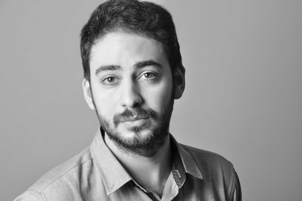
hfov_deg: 21.9
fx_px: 779
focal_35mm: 93
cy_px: 100
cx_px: 151
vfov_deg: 14.7
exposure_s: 1/125
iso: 200
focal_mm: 62
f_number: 10
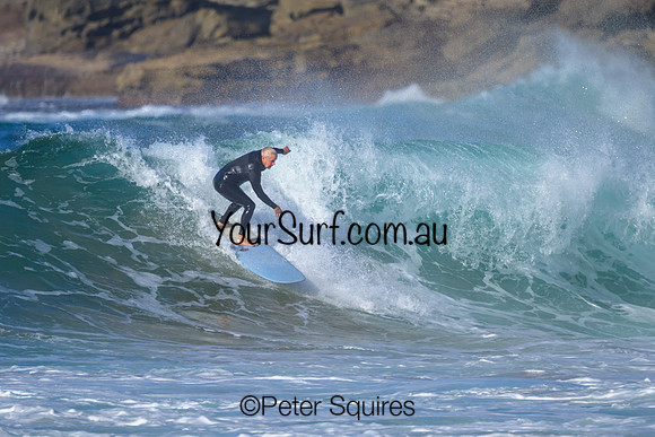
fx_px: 20017
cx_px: 282
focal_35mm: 1100
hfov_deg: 1.9
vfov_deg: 1.3
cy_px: 223
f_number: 6.3
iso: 220
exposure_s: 1/2000
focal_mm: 800
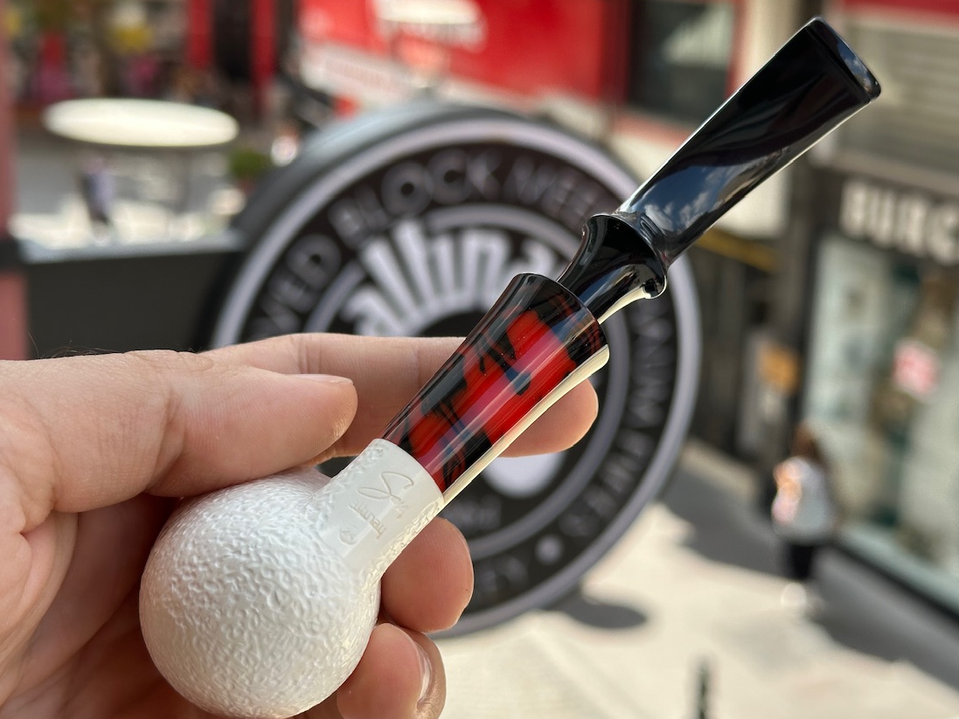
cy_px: 371
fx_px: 1552
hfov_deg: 34.3
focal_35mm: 56
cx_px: 513
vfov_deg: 26.1
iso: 64
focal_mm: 6.86
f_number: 1.78
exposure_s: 1/880
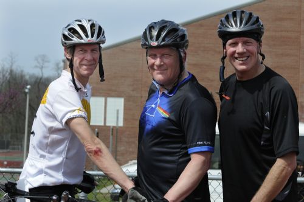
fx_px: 886
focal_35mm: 105
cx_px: 152
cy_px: 101
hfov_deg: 19.5
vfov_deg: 13.0
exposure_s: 1/1250
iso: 500
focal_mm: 70
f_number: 8
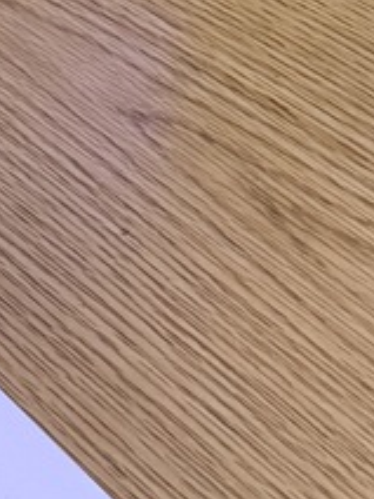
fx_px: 1671
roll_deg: -1.1
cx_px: 381
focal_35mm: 116
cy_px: -268
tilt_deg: -28.7
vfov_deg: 15.5
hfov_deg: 12.6
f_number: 1.78
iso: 800
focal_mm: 6.76
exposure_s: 1/40
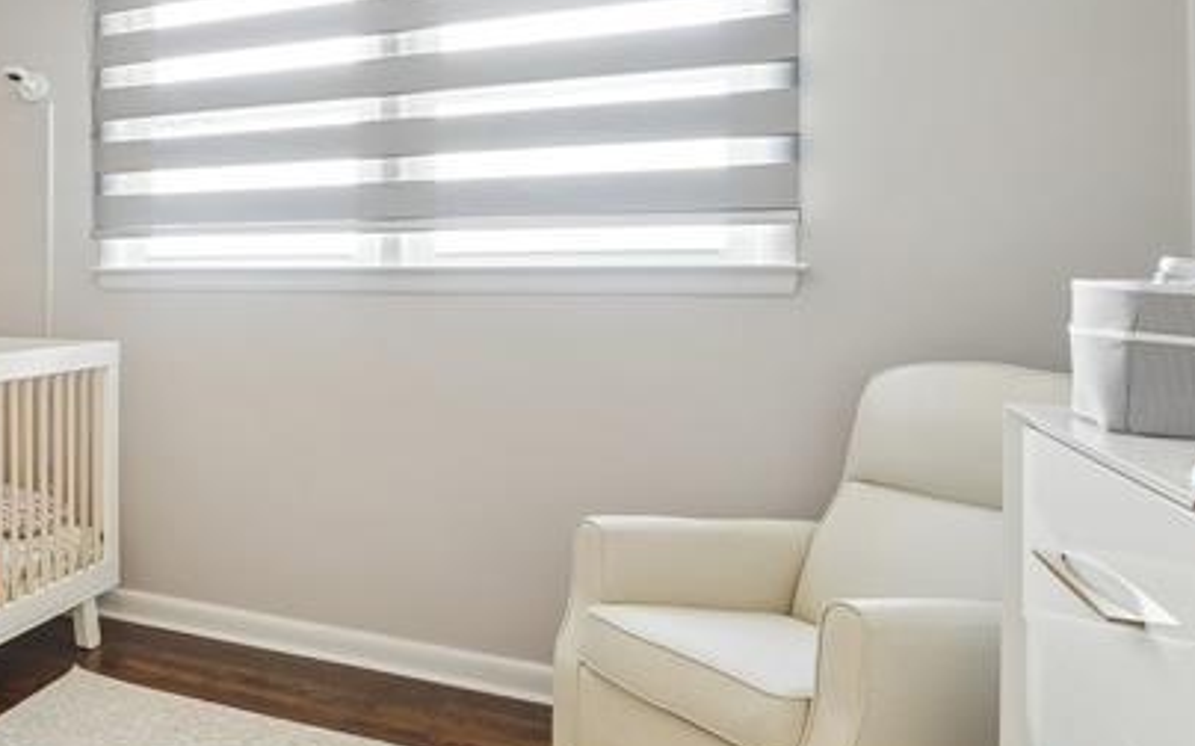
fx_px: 1009
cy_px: 281
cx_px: -38
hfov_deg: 48.5
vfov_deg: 40.3
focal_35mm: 31
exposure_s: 1/3.33
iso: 100
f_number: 9
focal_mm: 12
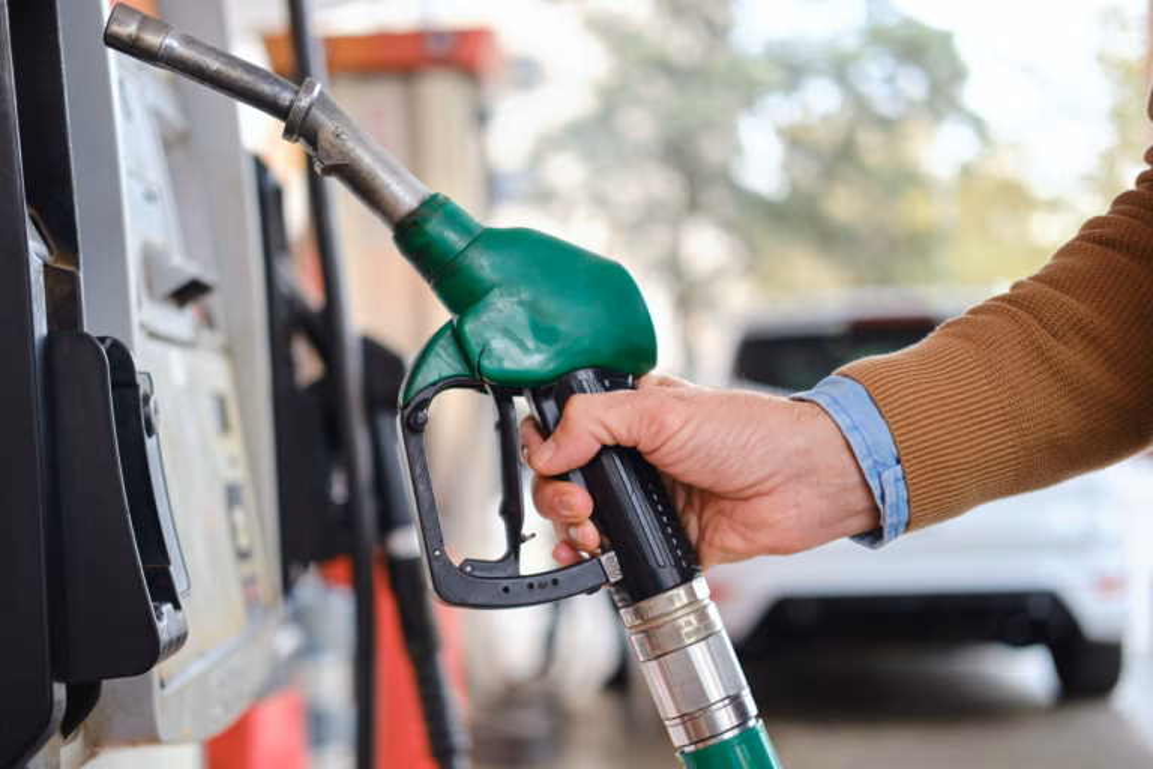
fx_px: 1697
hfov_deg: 37.5
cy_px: 384
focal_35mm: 53
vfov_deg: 25.5
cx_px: 576
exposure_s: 1/125
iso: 160
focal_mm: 35
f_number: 2
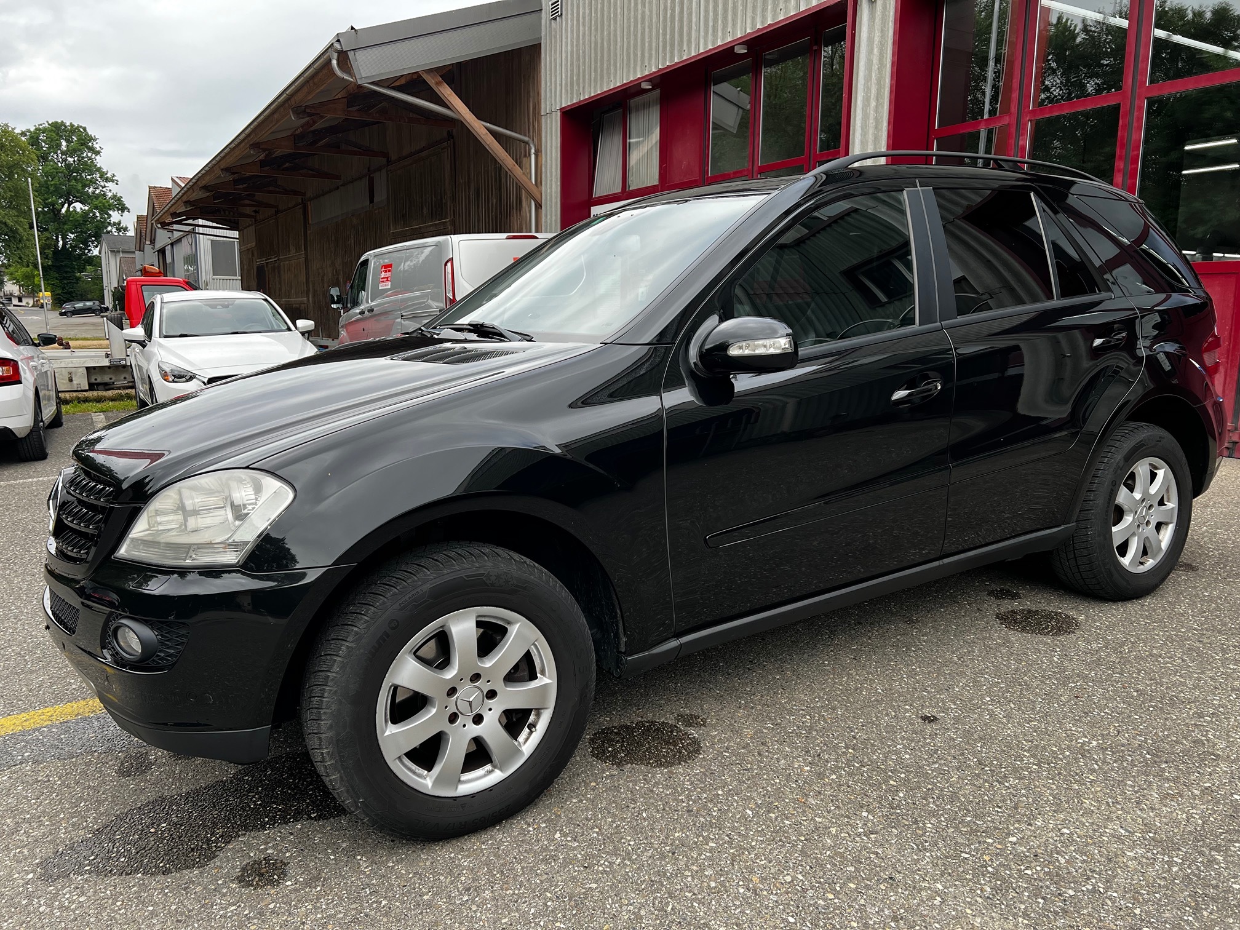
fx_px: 931
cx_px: 620
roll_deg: -1.0
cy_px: 465
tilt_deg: -9.2
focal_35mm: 26
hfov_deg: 67.3
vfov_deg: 53.1
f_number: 1.5
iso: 50
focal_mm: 5.7
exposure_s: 1/578
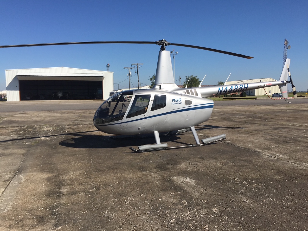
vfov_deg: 48.2
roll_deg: +0.1
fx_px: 258
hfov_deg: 61.7
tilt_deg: -5.0
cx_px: 154
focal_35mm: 29
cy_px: 116
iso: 32
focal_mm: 4.15
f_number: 2.2
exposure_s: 1/2825
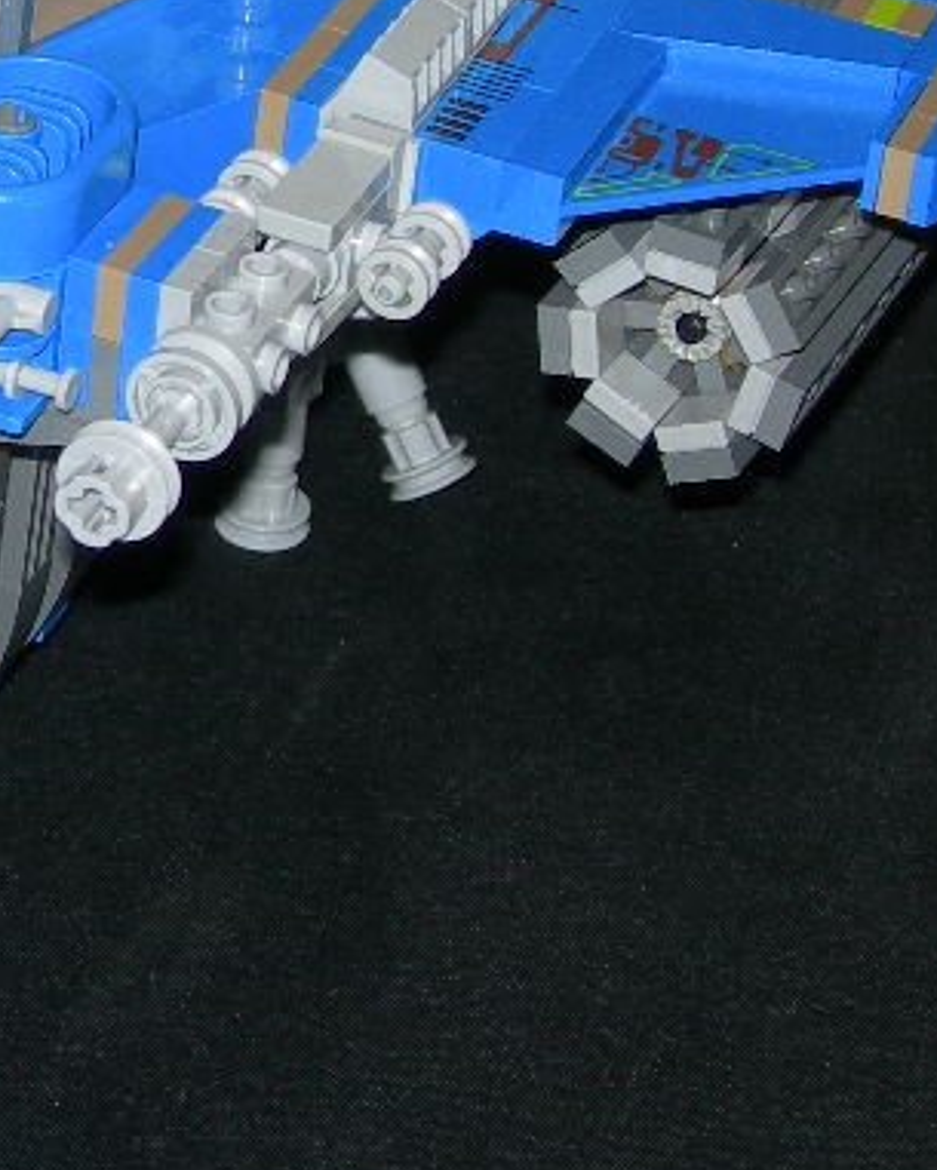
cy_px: 227
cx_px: -154
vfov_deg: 12.0
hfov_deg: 9.5
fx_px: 5544
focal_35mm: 160
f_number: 3.5
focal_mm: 12.7
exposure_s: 1/60.1
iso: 50
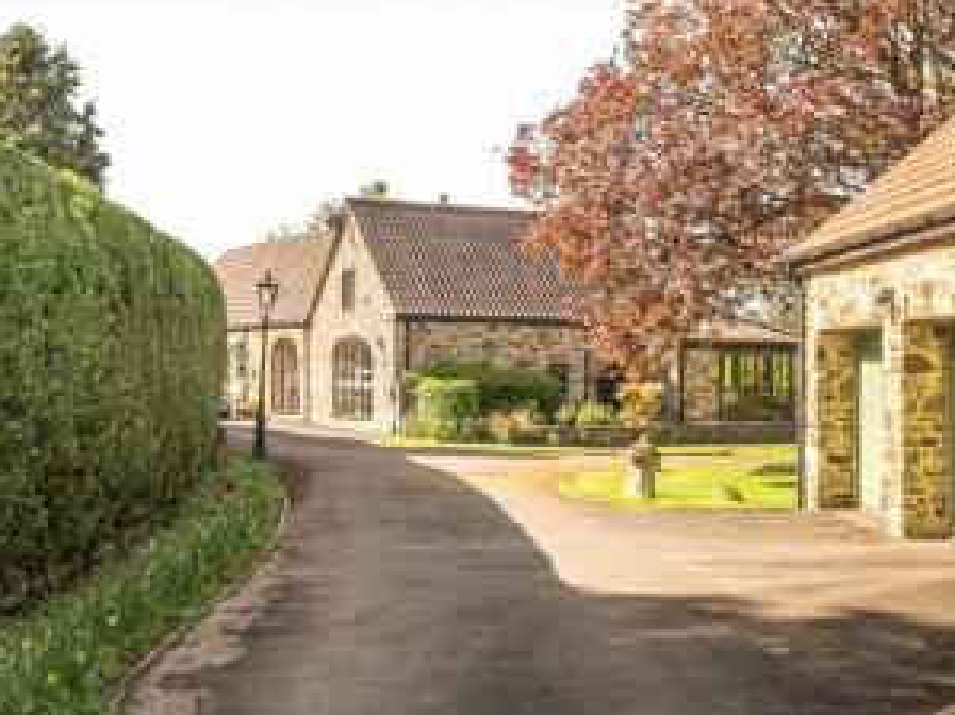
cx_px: 553
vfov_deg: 28.0
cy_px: 340
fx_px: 1434
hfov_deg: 36.7
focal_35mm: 52
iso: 400
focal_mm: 23
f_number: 8
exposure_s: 1/640
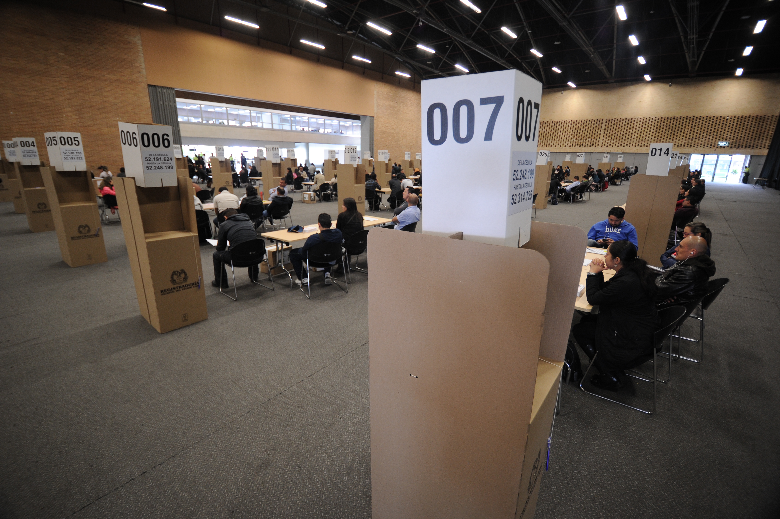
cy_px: 260
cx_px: 390
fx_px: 346
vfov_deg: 73.7
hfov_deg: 96.8
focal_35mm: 16
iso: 1600
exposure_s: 1/100
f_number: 4
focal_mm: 16
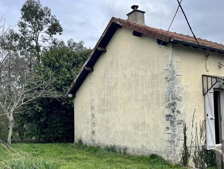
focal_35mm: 38
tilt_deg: +7.4
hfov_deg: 48.6
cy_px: 99
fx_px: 246
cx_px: 138
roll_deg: +1.4
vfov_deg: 37.7
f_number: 1.6
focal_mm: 5.1
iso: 50
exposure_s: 1/1536
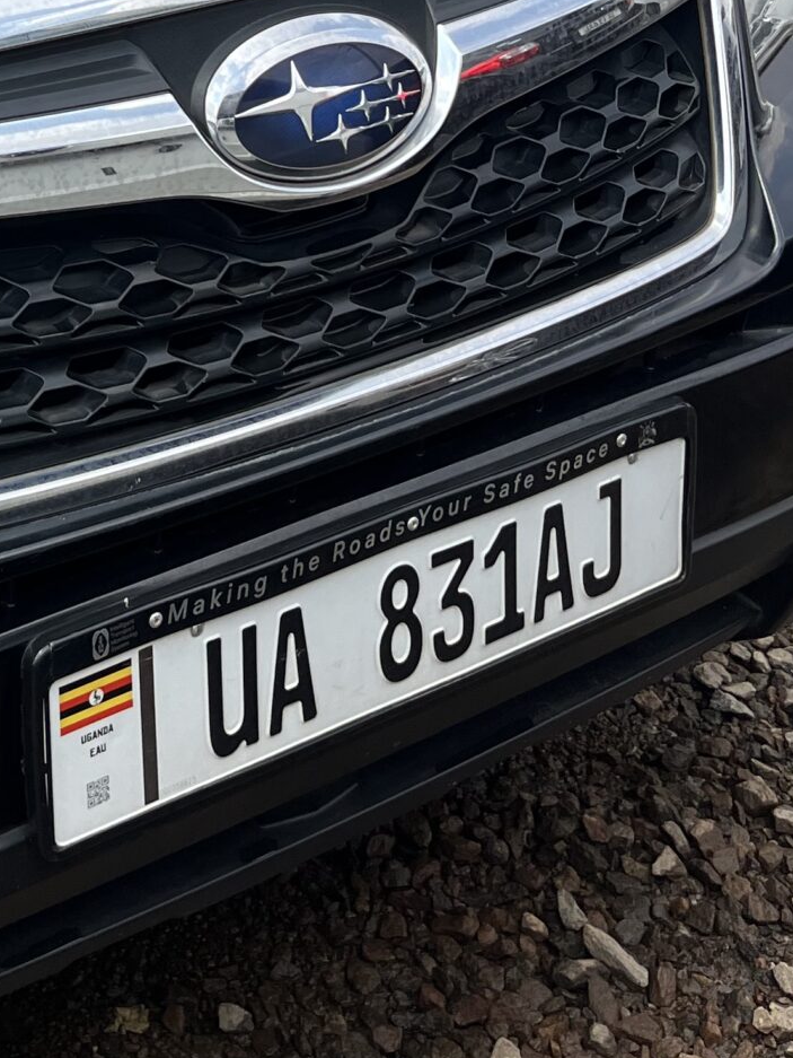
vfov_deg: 25.0
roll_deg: +3.7
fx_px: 2168
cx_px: -188
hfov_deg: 19.4
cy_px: -176
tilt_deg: -12.5
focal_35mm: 71
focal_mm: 5.1
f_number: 1.6
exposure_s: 1/2101
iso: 50
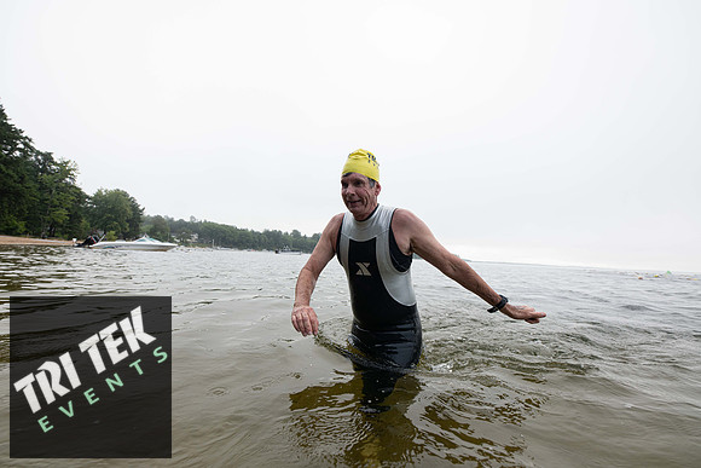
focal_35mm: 14
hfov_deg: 104.2
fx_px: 273
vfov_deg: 81.2
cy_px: 234
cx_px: 350
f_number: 4
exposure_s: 1/640
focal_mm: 14
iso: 500
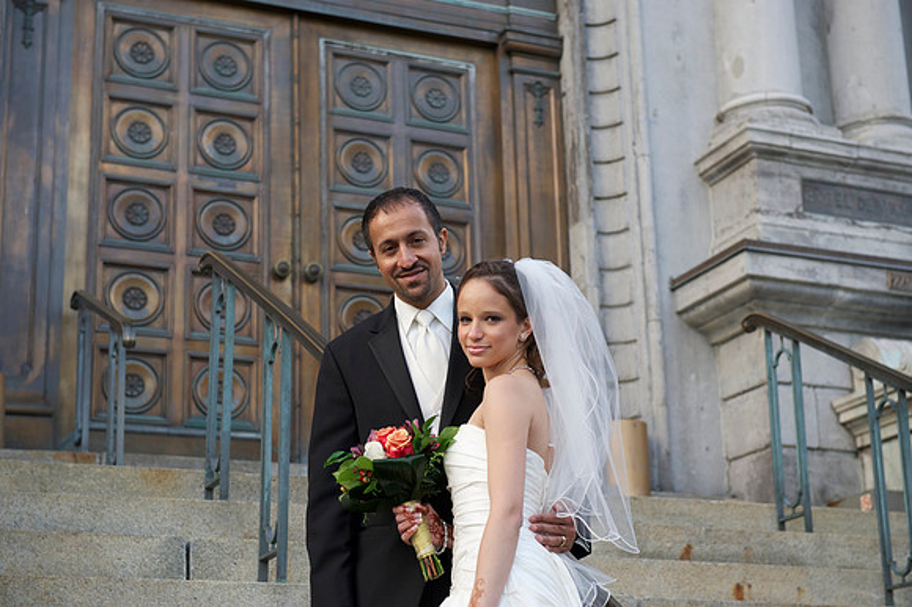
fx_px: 1772
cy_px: 304
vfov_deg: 19.4
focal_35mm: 70
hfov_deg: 28.9
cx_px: 456
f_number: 5.6
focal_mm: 70
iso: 400
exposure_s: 1/125
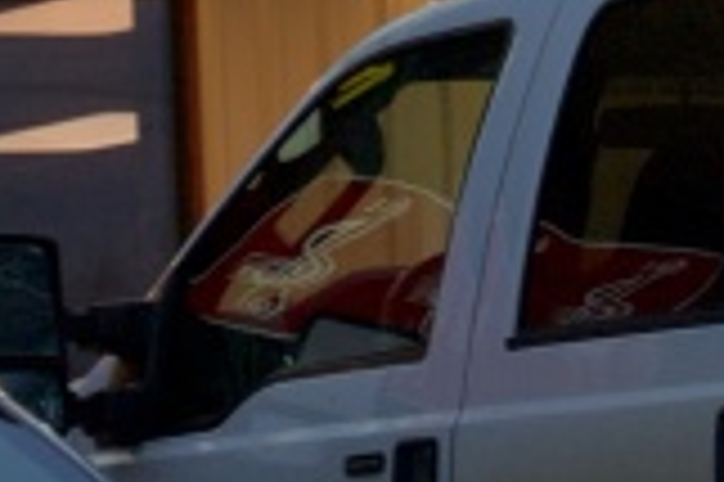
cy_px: -399
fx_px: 7923
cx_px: 279
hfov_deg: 5.2
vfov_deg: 3.5
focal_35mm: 394
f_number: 5.6
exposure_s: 1/60
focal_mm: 55
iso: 400
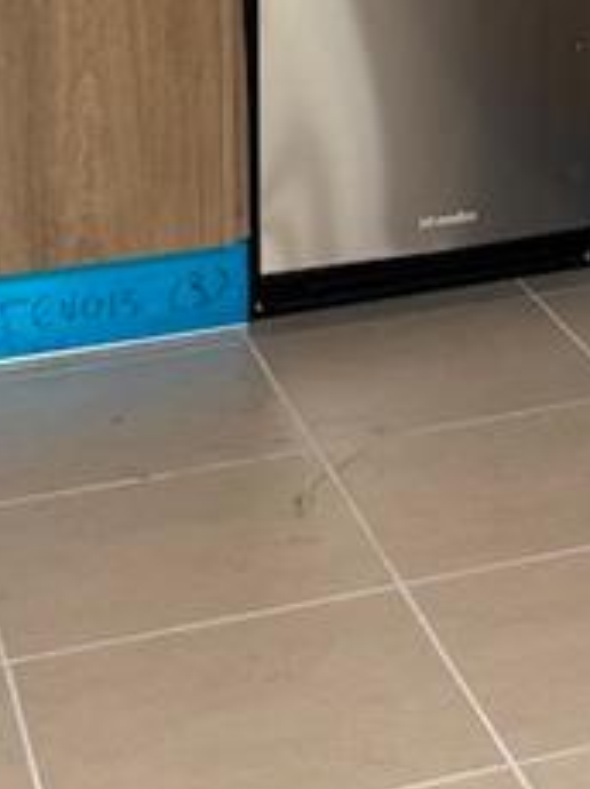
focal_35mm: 107
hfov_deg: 13.2
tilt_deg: -3.7
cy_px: -388
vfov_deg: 16.7
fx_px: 2436
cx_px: 823
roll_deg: +0.3
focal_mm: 6.76
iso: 100
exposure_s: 1/121
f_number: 1.78
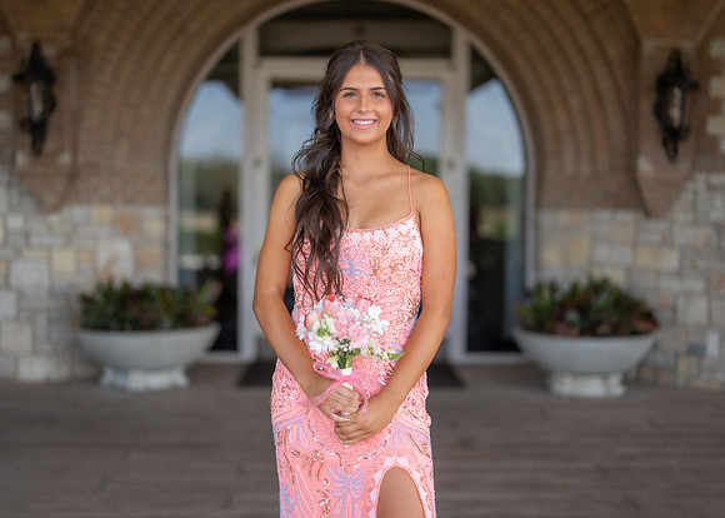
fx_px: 1092
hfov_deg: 36.7
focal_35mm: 53
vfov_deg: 26.7
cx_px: 355
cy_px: 259
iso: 160
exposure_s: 1/1600
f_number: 1.2
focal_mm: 50
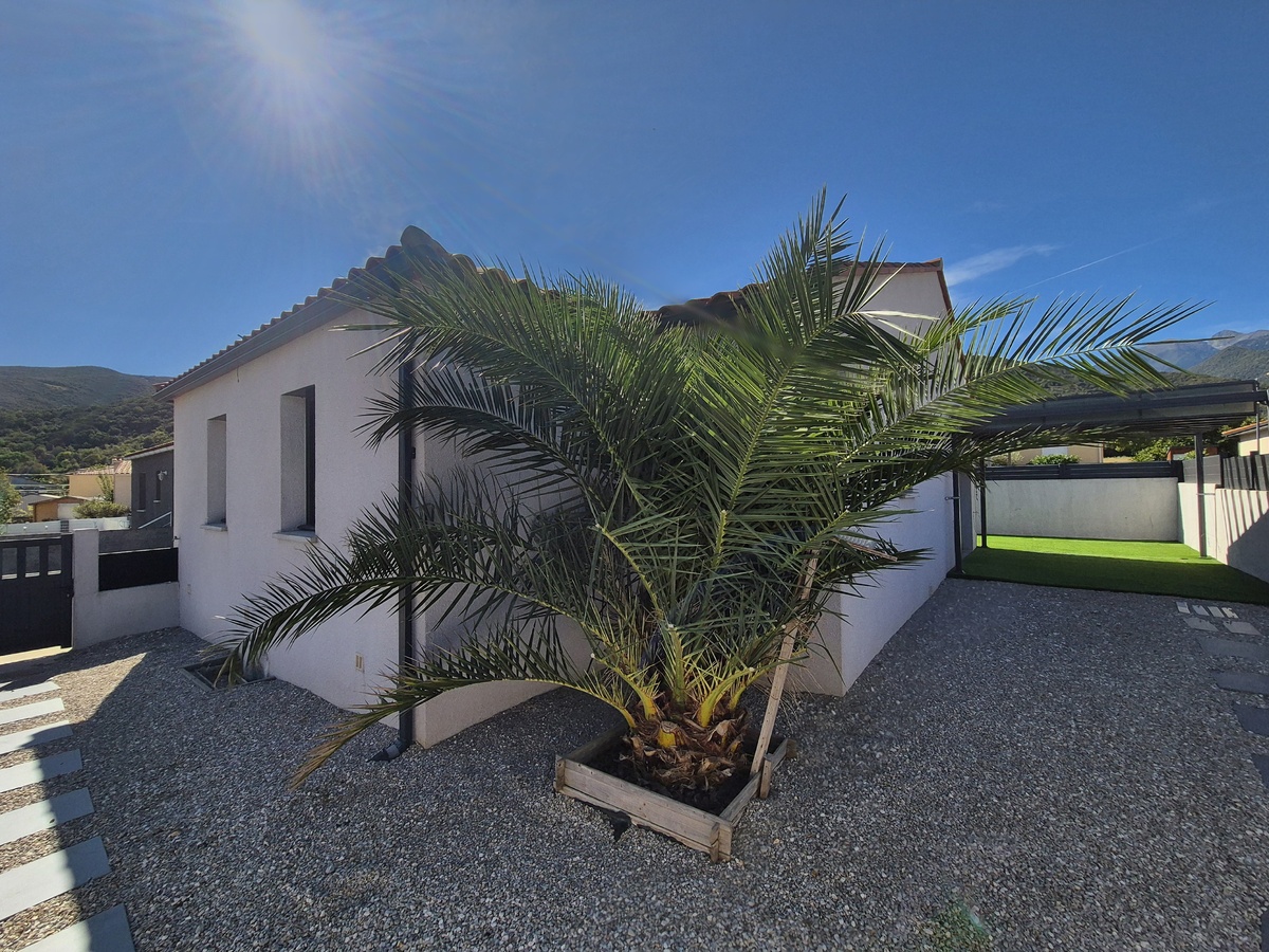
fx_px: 477
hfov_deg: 106.2
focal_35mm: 13
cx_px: 634
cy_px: 476
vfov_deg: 89.9
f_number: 2.2
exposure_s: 1/3333
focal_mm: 2.2
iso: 50
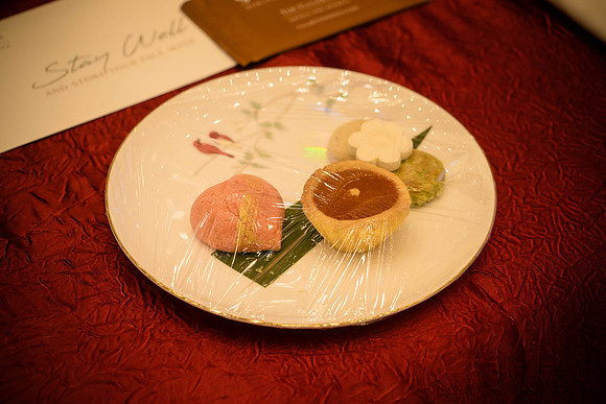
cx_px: 303
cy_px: 202
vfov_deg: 17.7
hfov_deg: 26.3
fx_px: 1296
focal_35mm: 77
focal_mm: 36
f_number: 2.8
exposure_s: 1/200
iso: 400
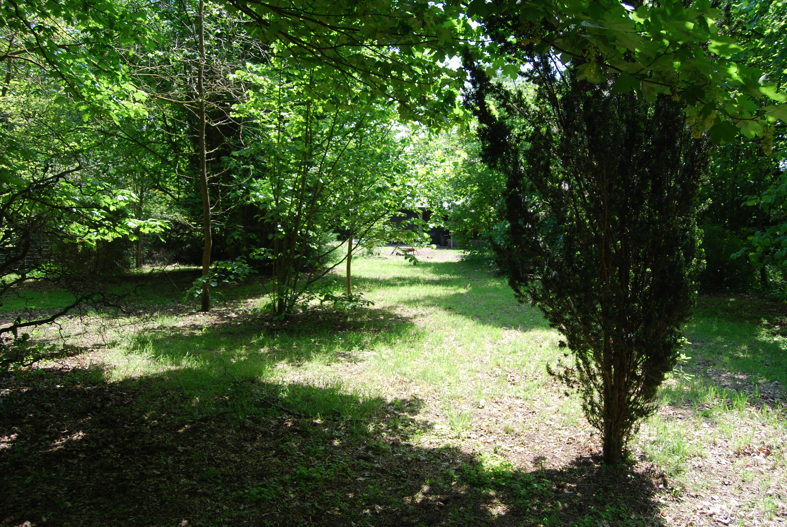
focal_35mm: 27
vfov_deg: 48.0
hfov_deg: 67.3
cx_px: 394
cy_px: 264
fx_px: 591
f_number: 5.6
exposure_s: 1/125
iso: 125
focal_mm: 18
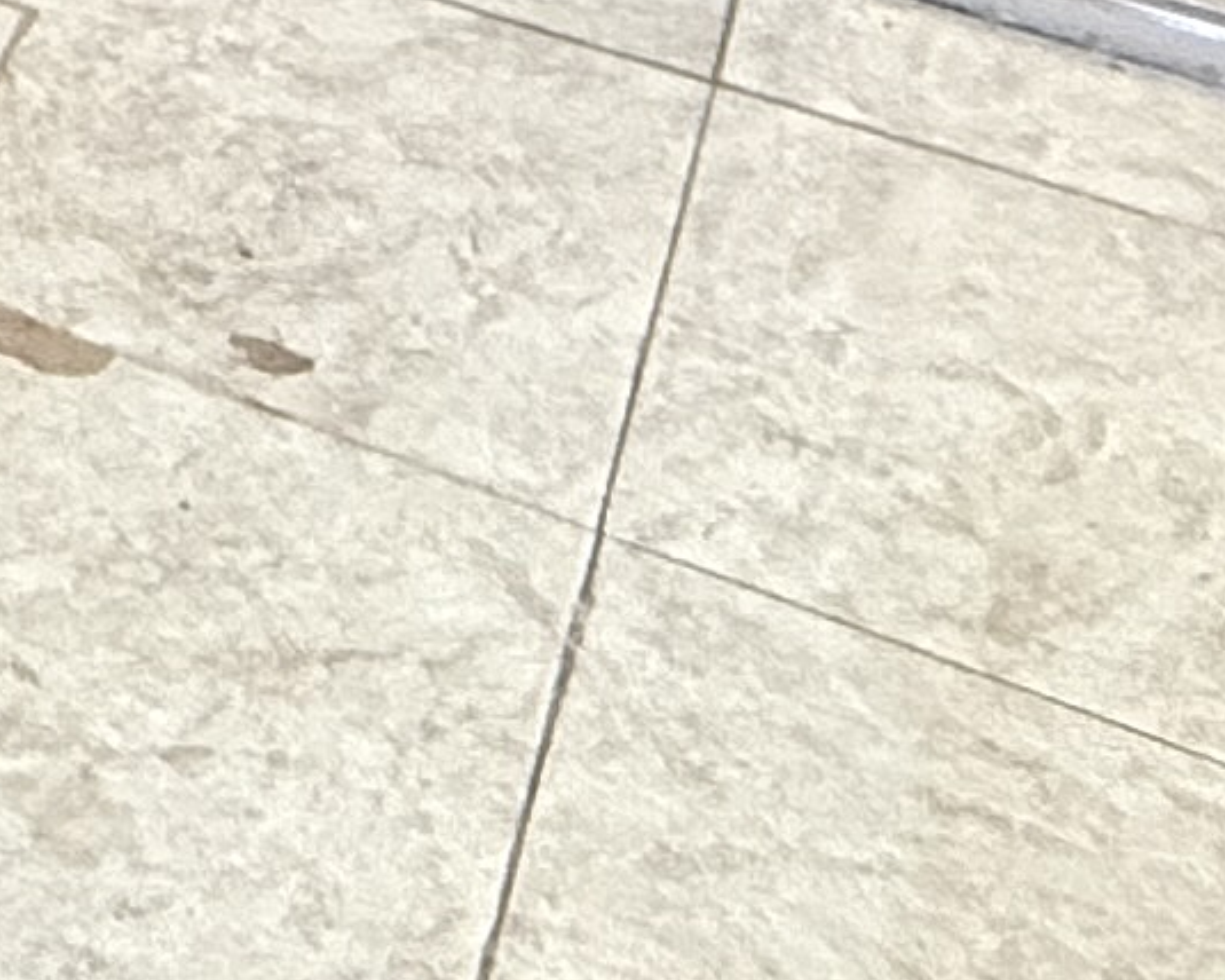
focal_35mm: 103
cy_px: -2097
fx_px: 3734
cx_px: -1335
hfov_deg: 14.8
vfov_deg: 10.2
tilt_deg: +0.6
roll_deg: -0.1
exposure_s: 1/60
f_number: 2.2
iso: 500
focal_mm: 2.22
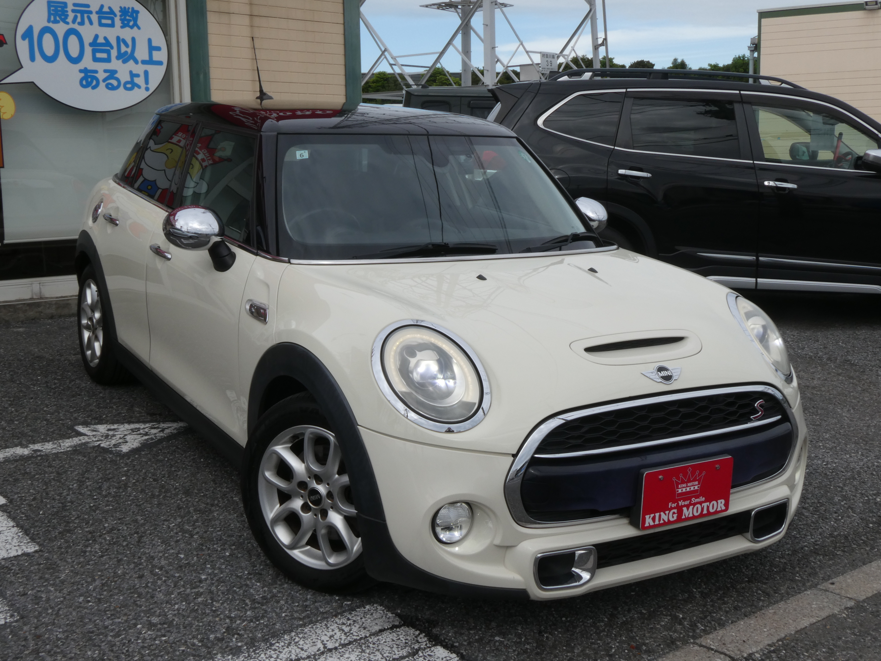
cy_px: 330
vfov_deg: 36.0
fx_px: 1018
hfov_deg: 46.8
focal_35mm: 40
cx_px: 440
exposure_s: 1/160
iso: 80
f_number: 8
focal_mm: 7.2
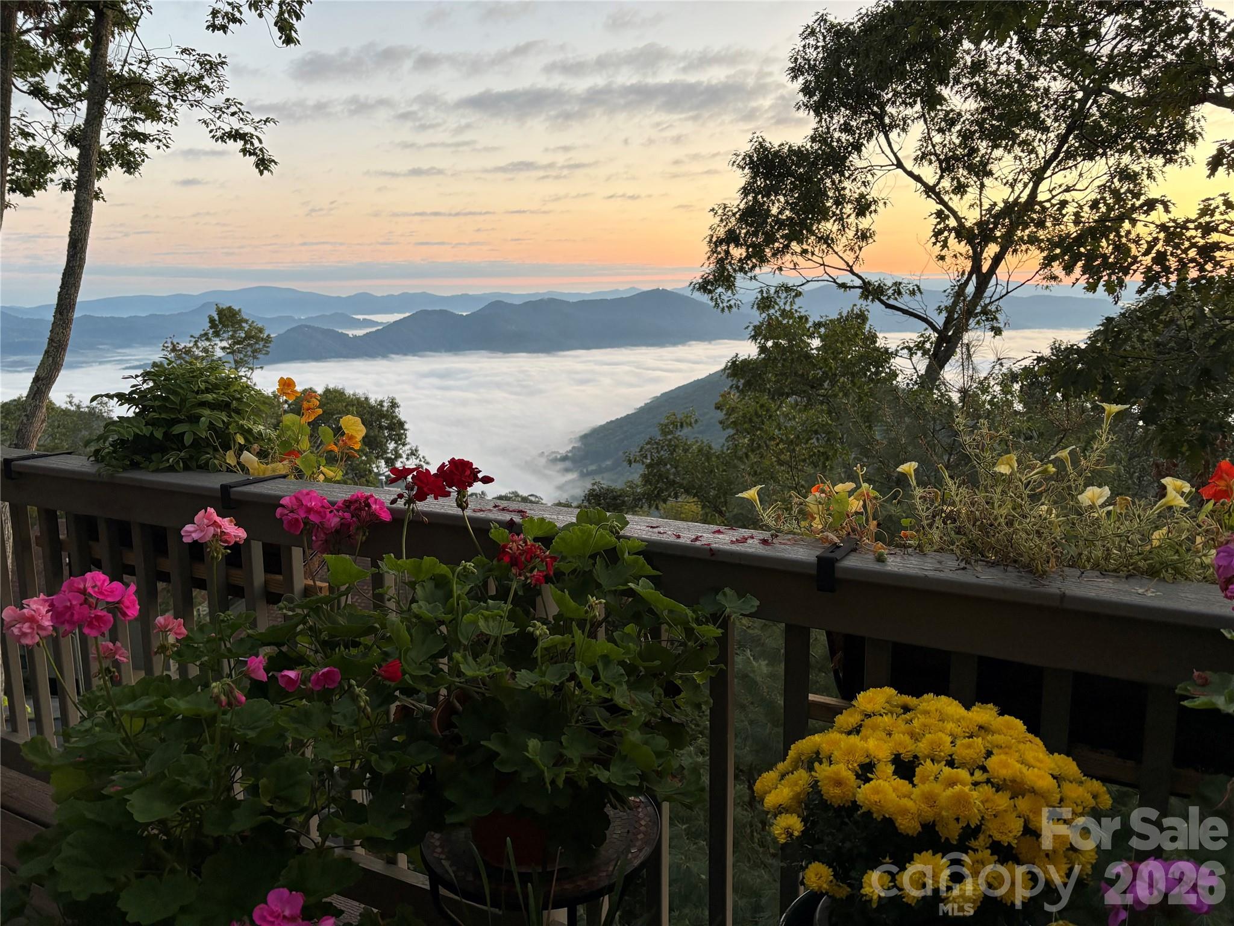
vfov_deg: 53.1
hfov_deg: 67.3
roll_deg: +1.0
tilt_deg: -10.1
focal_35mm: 26
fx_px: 927
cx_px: 617
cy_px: 463
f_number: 1.6
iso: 125
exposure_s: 1/101
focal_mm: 5.96
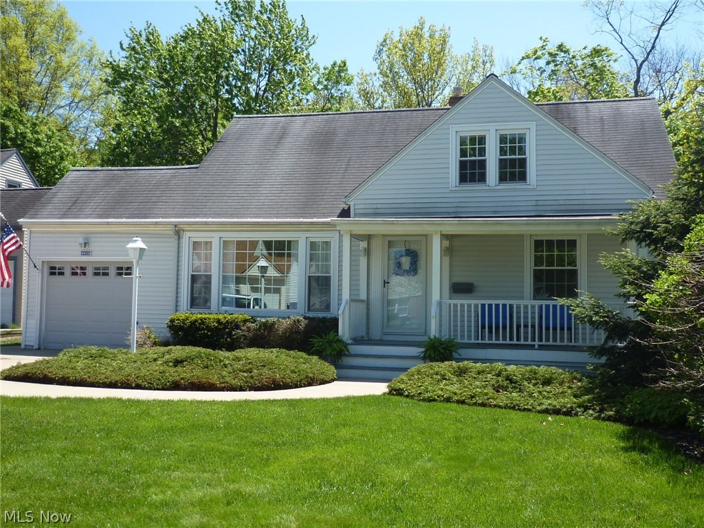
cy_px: 264
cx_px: 352
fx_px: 732
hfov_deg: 51.4
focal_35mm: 36
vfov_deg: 39.7
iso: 80
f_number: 3.2
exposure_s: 1/500
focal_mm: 4.4
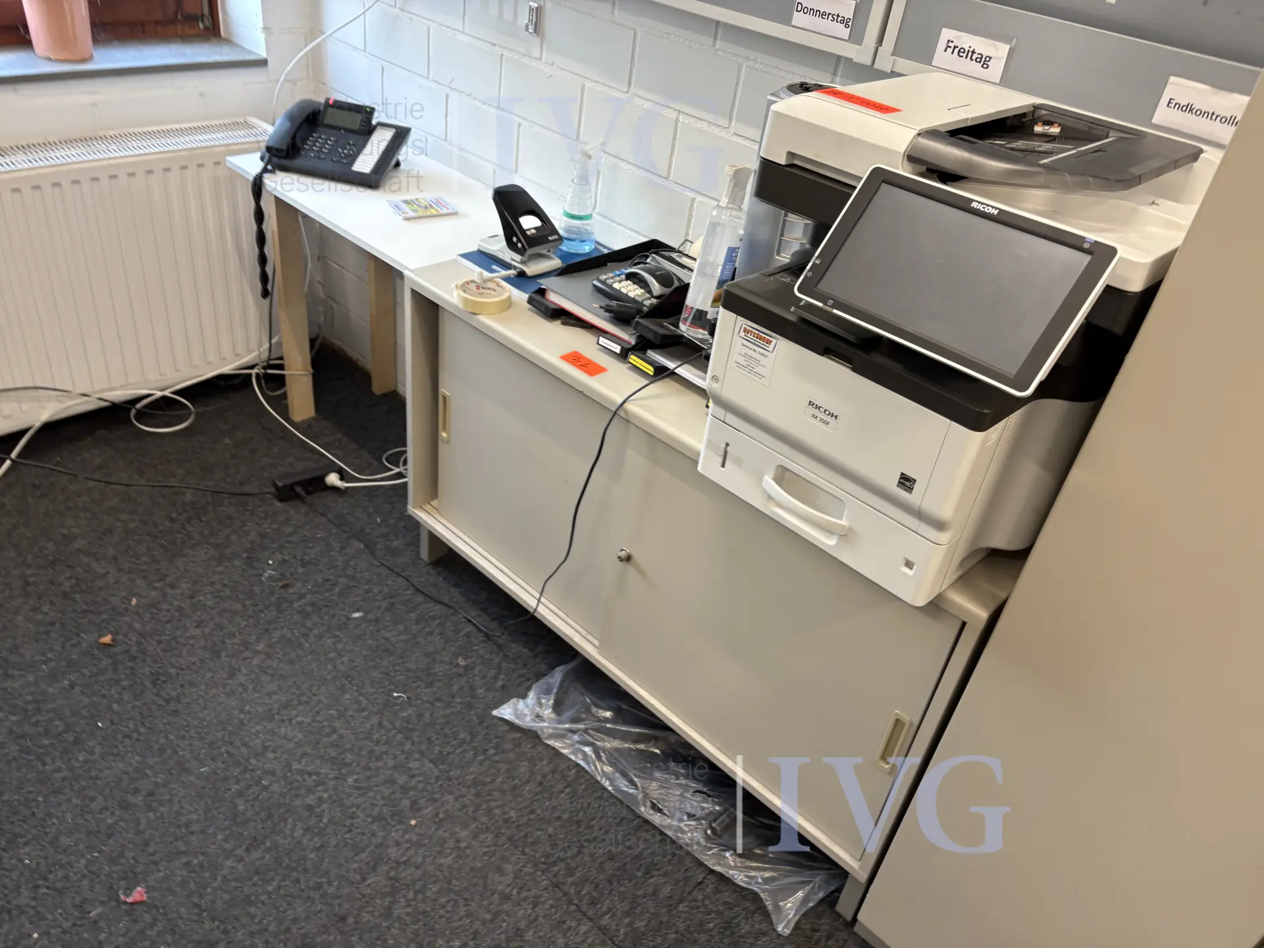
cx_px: 632
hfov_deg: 67.3
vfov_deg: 53.1
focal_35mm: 26
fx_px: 949
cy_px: 474
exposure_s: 1/50
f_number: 1.6
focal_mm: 5.96
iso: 80
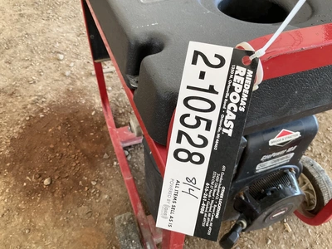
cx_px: 166
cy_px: 124
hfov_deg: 61.7
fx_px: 278
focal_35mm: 29
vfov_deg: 48.2
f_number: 1.8
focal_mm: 3
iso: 40
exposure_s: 1/122
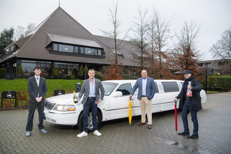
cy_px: 77
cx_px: 116
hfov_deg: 60.3
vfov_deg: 42.3
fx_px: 199
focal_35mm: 31
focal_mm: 31
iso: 200
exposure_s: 1/100
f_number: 5
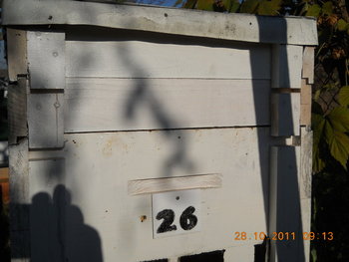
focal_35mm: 41
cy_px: 131
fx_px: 414
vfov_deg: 35.2
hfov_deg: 45.7
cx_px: 174
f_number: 5.5
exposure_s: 1/1250
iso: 80
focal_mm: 6.72
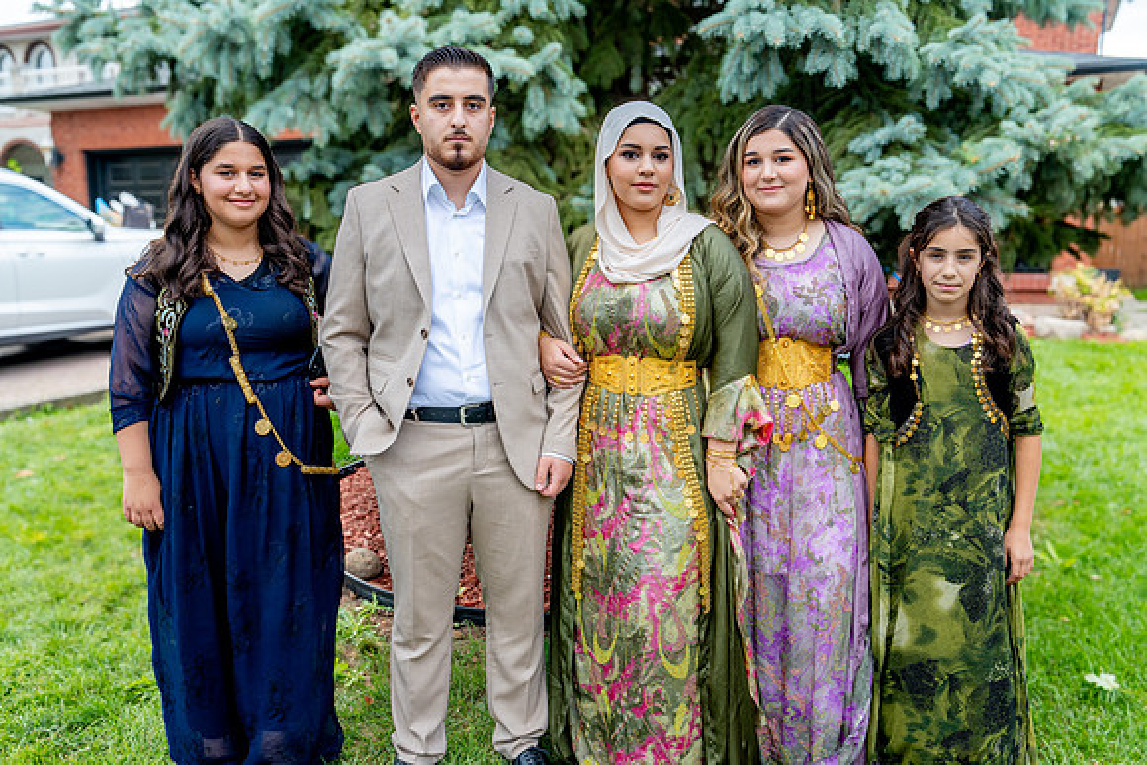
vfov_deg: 42.3
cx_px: 574
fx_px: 988
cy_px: 382
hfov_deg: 60.3
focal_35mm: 31
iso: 320
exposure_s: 1/200
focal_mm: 31
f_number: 7.1
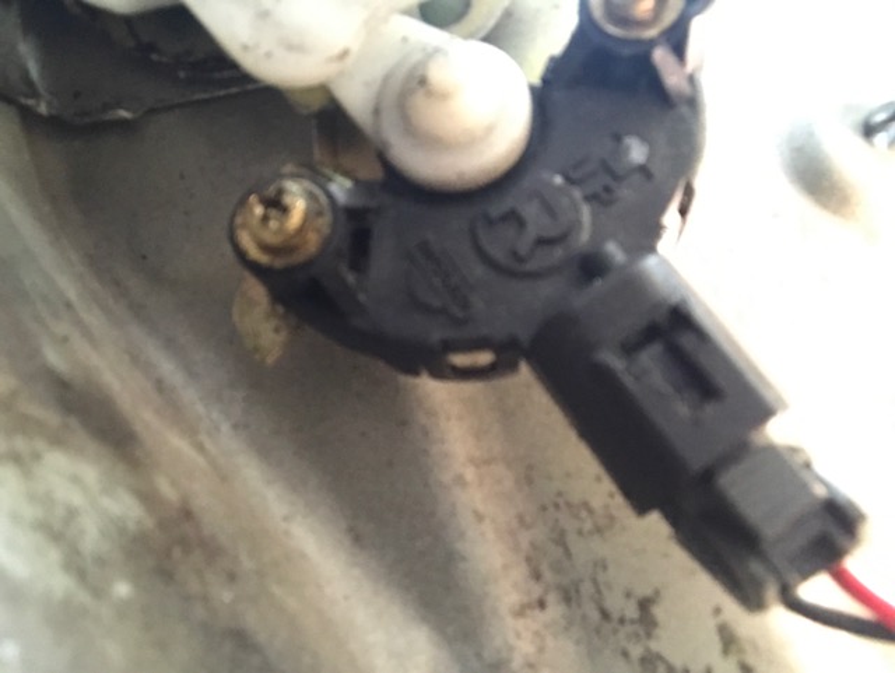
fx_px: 828
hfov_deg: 56.8
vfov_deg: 44.2
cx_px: 448
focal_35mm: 32
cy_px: 336
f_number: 2.2
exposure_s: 1/17
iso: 500
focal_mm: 2.87
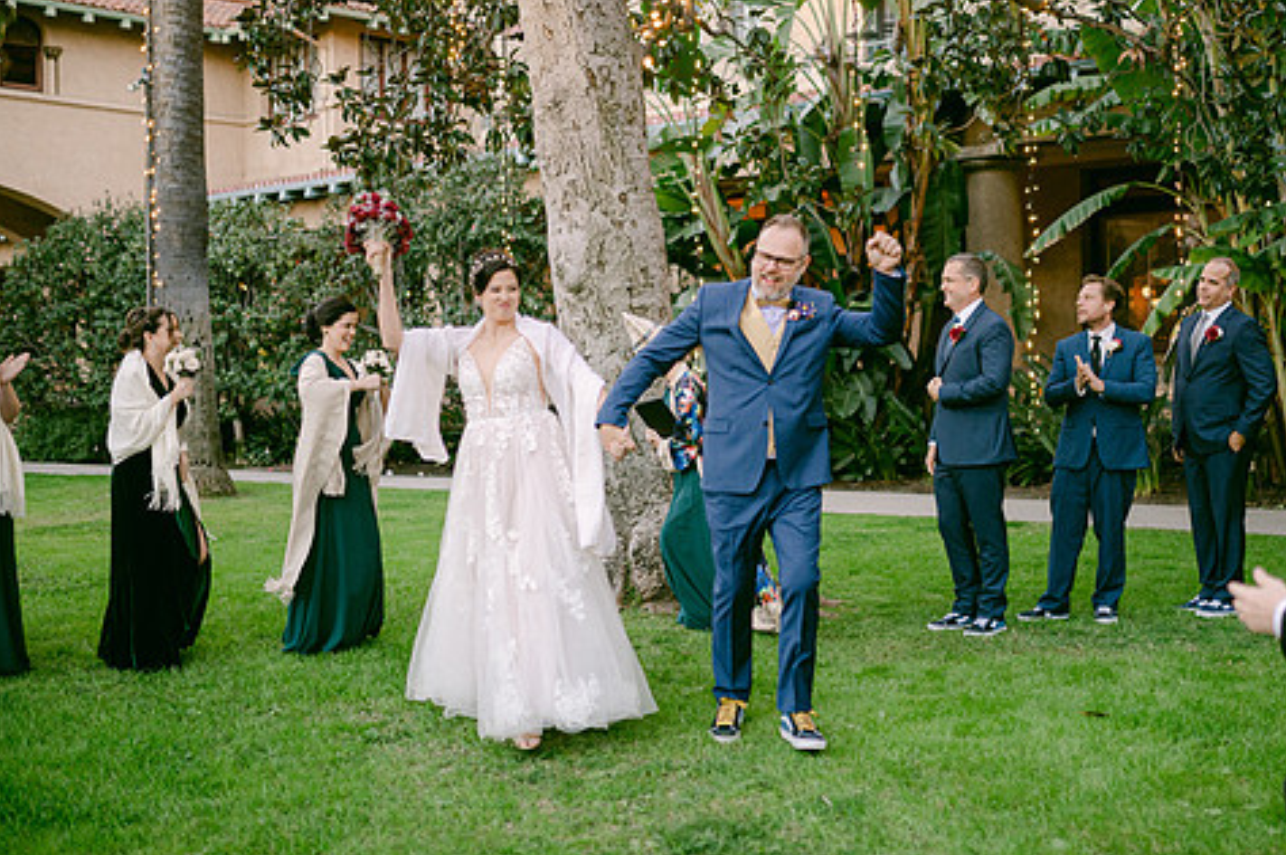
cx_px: 763
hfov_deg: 44.3
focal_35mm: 44
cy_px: 372
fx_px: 1570
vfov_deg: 30.4
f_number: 1.4
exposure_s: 1/1250
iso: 1000
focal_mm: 35
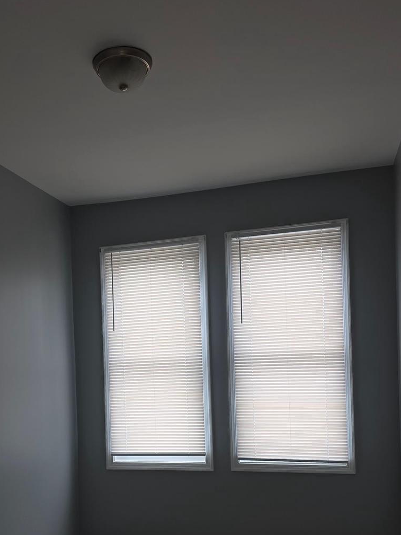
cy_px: 371
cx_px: 151
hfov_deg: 40.4
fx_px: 540
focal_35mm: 35
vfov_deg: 51.3
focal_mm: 6.3
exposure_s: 1/120
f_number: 1.7
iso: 20
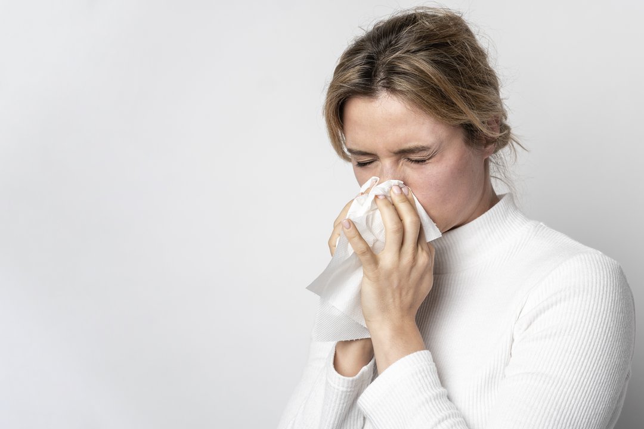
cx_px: 322
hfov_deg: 24.2
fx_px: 1503
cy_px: 214
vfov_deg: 16.3
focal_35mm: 84
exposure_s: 1/125
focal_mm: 56
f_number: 5
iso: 100
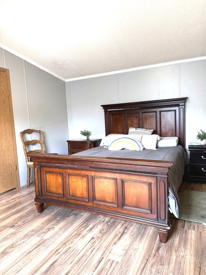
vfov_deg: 71.6
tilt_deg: -5.7
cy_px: 138
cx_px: 103
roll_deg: +4.0
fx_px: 190
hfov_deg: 56.8
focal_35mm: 24
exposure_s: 1/120
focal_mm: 6.76
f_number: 1.78
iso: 160
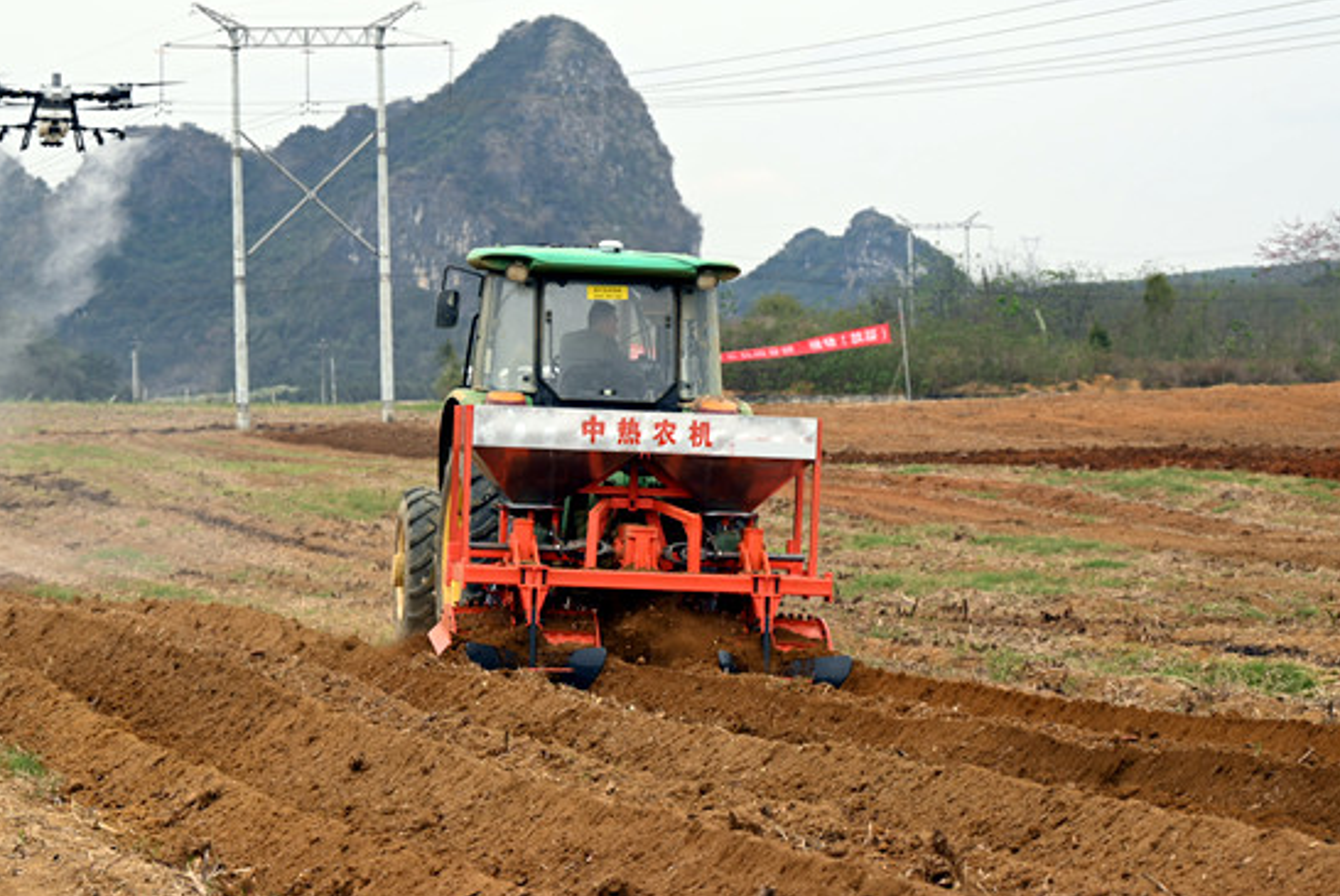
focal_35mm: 145
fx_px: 5401
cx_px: 486
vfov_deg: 9.5
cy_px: 248
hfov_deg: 14.1
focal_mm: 99
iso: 100
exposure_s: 1/200
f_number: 6.3
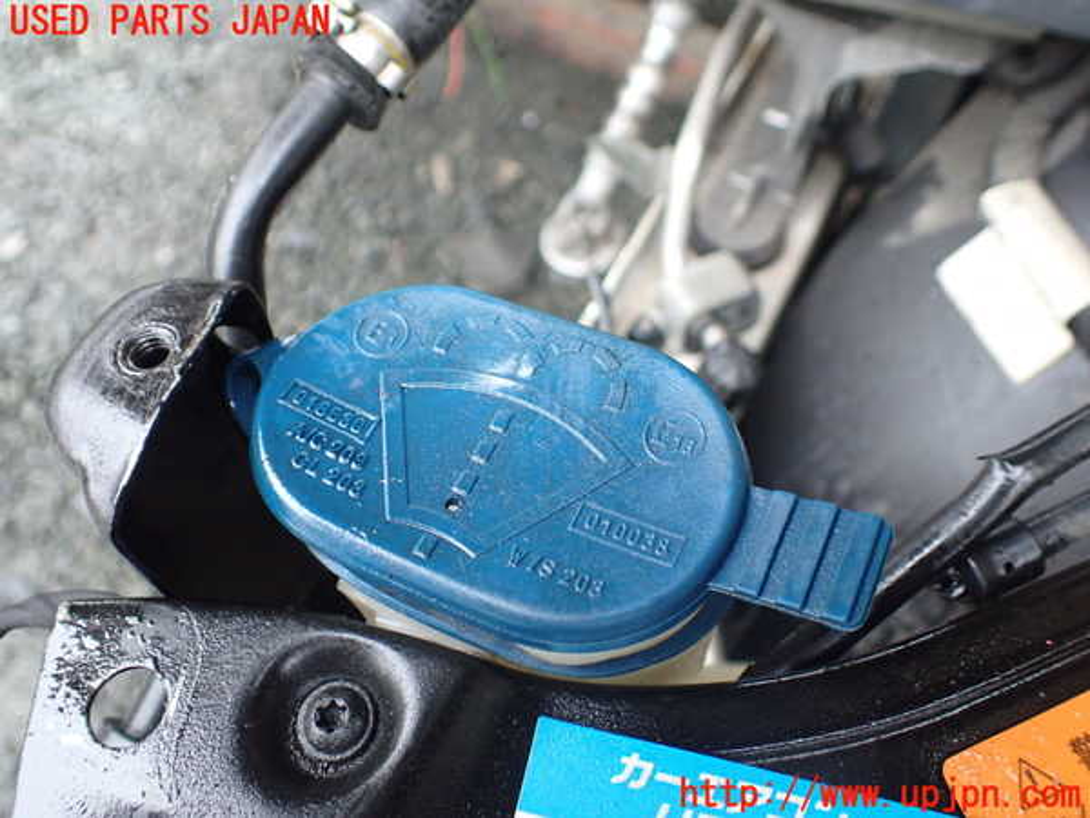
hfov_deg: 60.0
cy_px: 409
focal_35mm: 30
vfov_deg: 46.8
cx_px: 545
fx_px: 945
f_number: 2.3
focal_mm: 5.4
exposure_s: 1/125
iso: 640
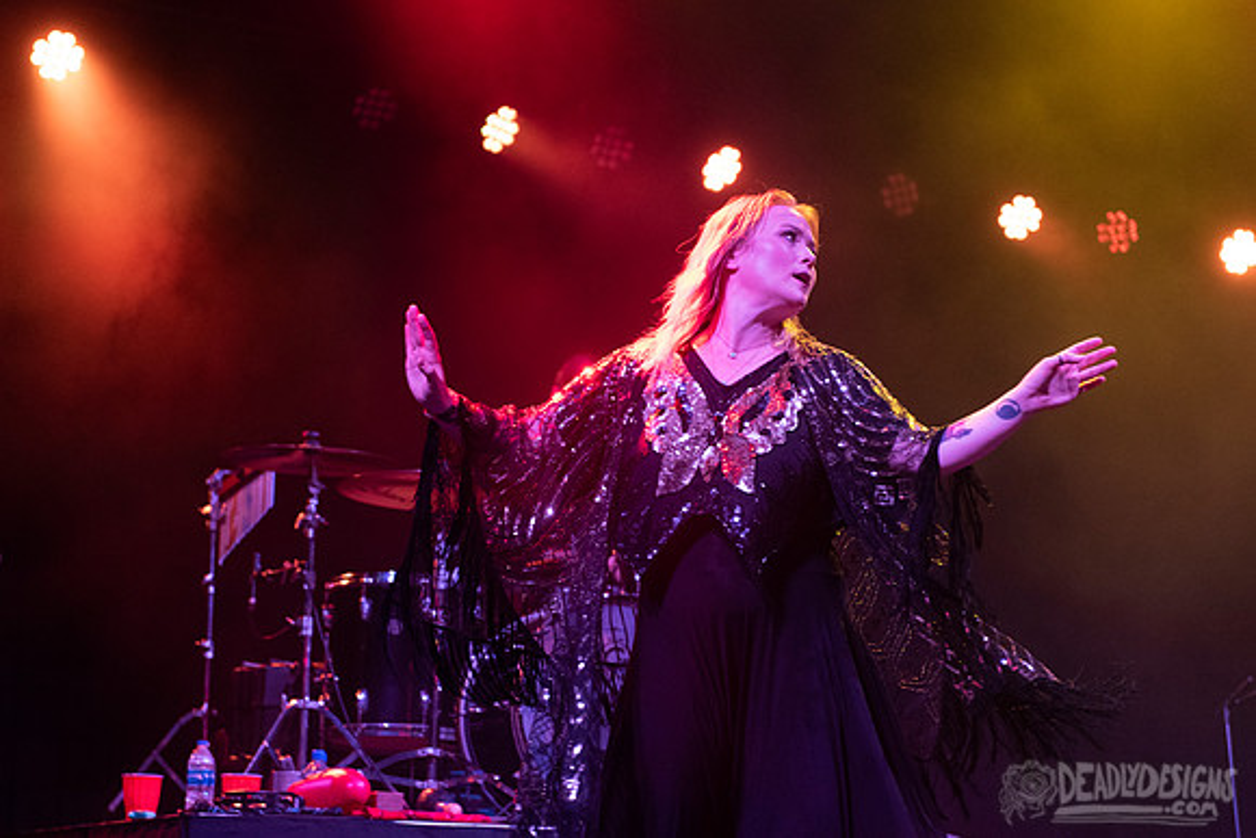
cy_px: 483
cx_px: 612
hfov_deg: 25.1
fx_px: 2818
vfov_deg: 16.9
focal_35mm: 81
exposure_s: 1/400
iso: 2500
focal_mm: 70
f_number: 3.5
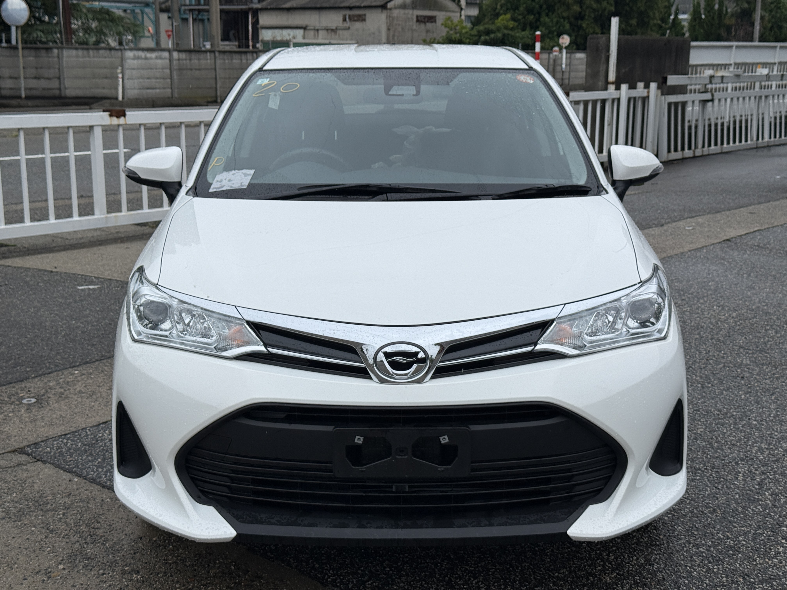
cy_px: 295
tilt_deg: -12.2
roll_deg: -0.5
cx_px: 394
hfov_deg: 39.7
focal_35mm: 48
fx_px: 1091
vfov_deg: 30.3
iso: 64
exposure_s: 1/1242
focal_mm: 6.76
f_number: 1.78
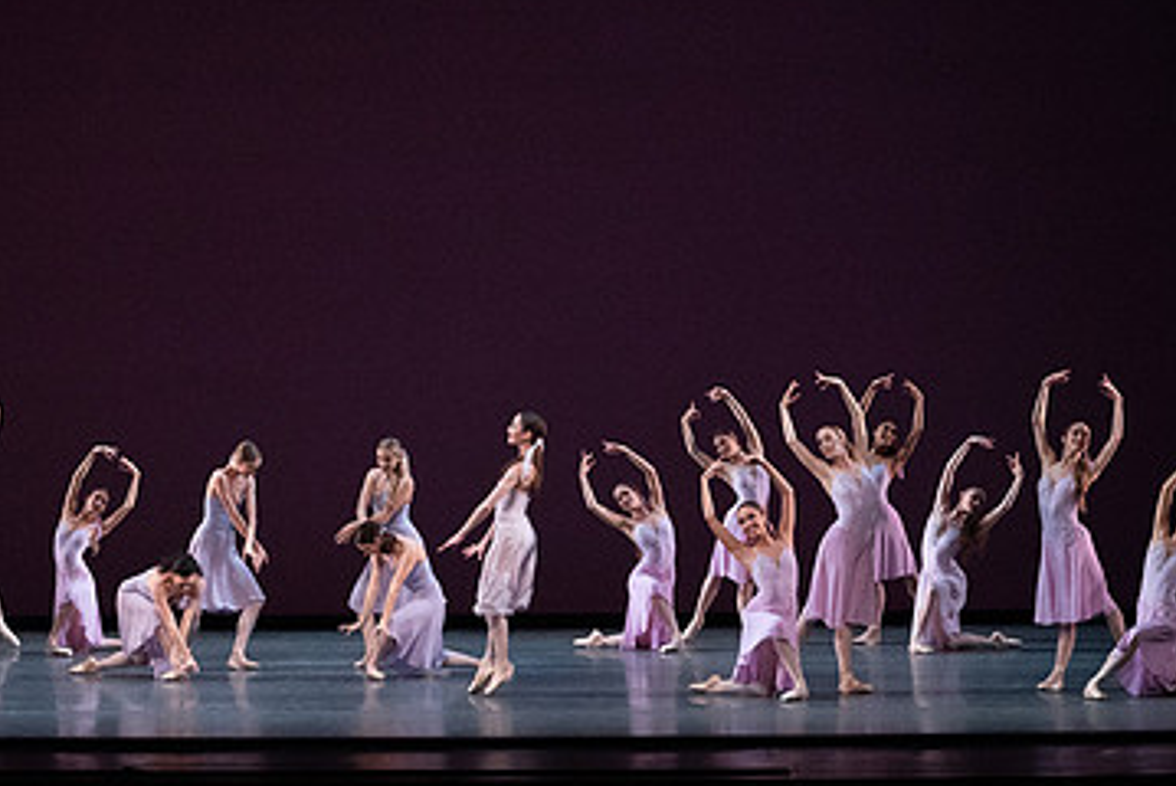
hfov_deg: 18.0
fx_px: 3694
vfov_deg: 12.1
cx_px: 396
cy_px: 352
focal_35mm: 113
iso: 12800
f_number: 9
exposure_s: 1/400
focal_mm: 70
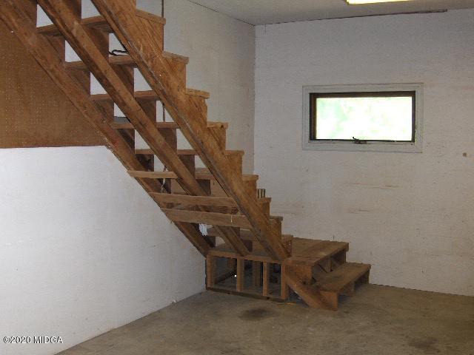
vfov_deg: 40.7
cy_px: 178
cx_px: 237
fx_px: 479
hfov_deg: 52.6
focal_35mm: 35
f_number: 2.8
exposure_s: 1/60
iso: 143
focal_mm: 7.5
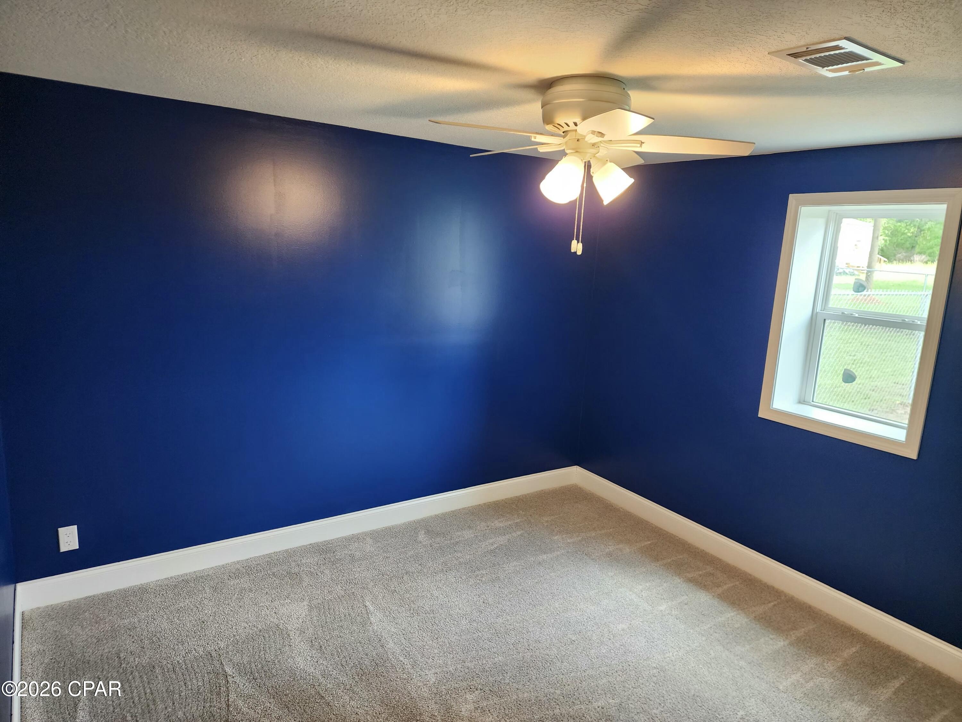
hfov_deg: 73.9
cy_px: 361
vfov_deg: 58.9
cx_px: 481
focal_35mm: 23
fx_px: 639
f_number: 1.8
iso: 400
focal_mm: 6.4
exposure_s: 1/120
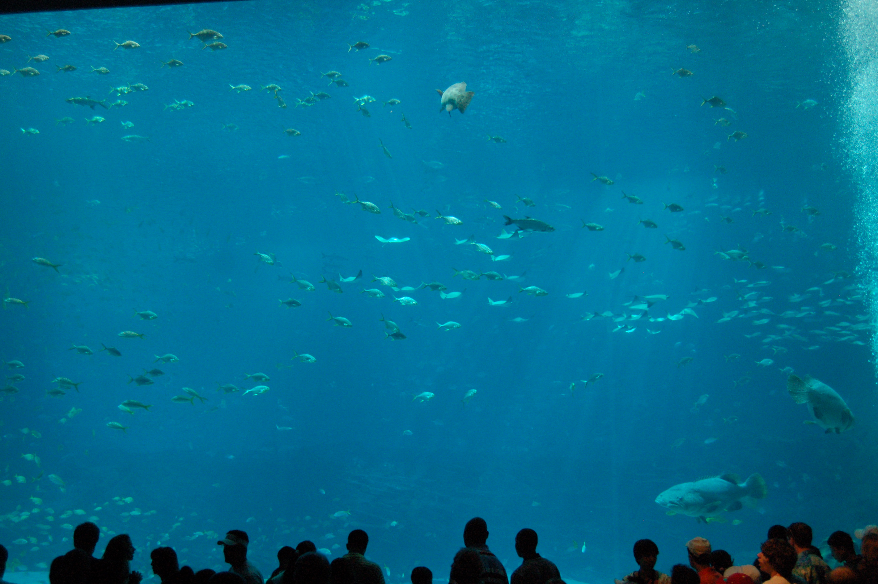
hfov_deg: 52.5
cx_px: 427
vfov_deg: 36.3
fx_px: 890
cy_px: 307
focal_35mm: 37
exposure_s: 1/60
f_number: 3.8
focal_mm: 23
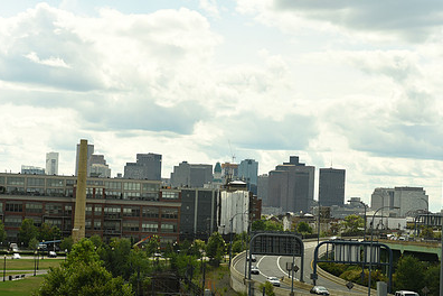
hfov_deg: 24.8
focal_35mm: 82
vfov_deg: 16.6
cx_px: 204
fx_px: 1009
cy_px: 181
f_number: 5
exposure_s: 1/400
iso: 500
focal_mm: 56
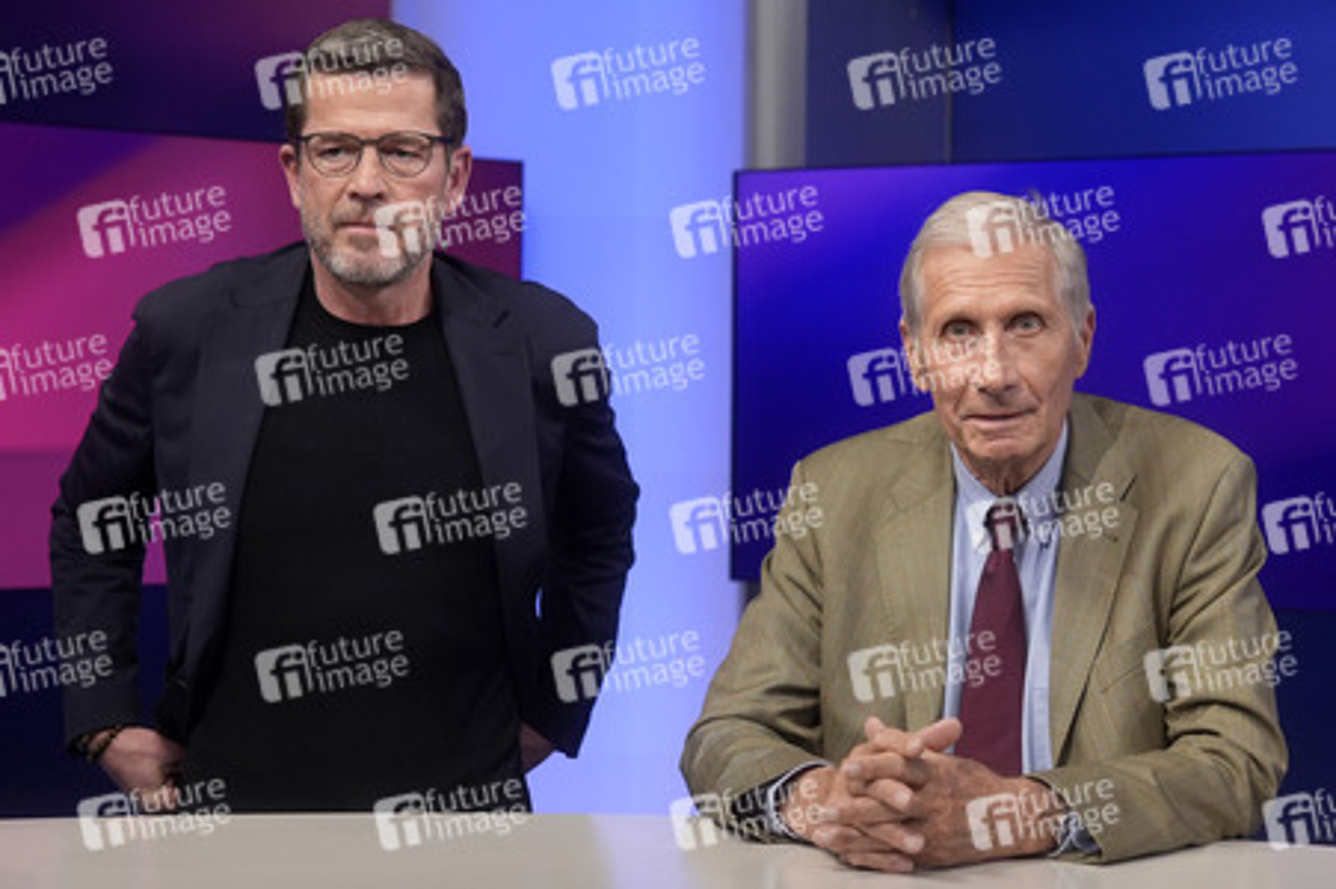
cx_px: 668
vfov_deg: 29.8
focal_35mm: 45
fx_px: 1669
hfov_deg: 43.6
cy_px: 444
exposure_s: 1/250
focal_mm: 30
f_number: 2.2
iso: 640
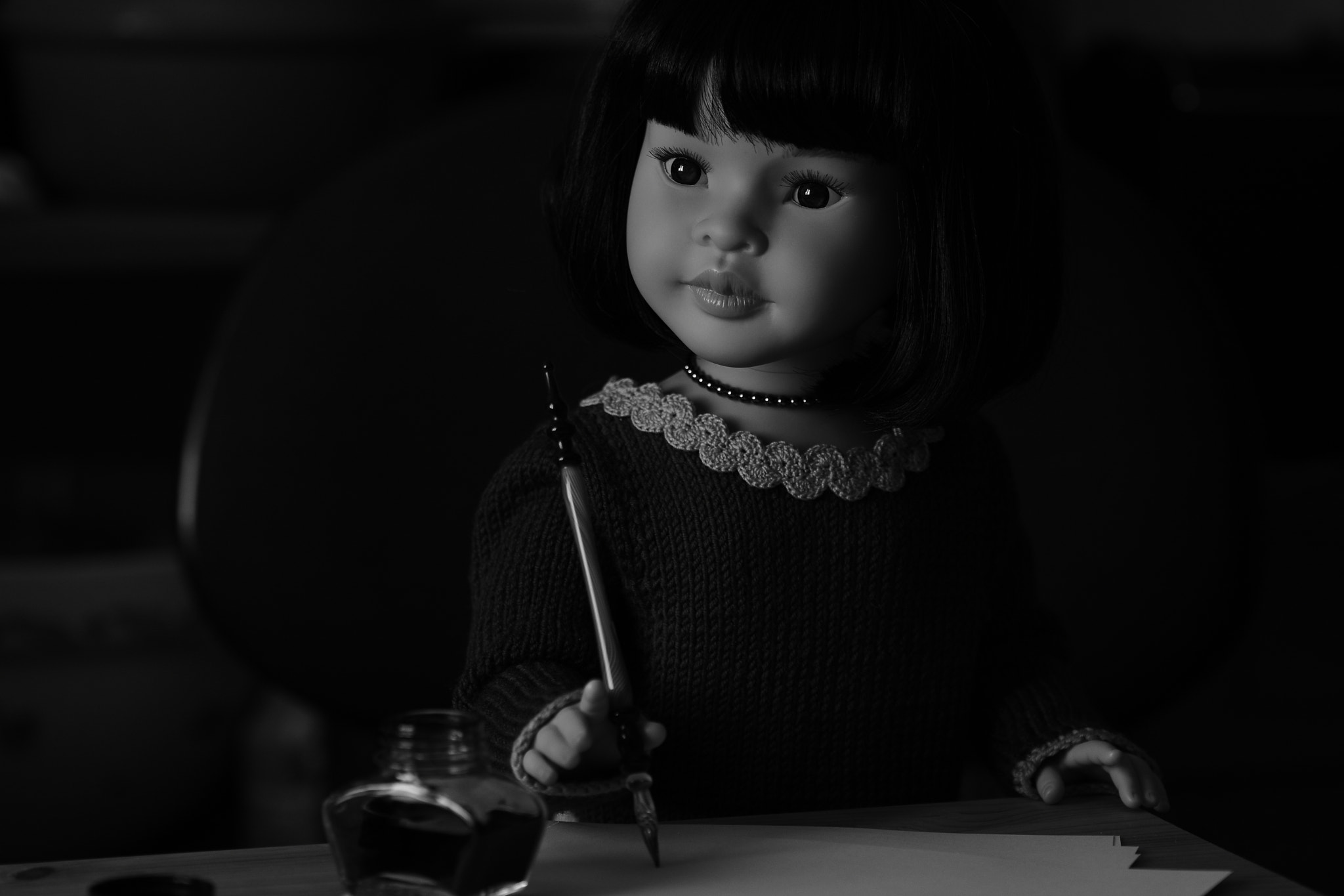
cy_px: 448
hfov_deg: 15.2
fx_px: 5039
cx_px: 672
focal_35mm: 135
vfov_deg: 10.2
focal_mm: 90
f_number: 3.2
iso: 200
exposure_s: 1/125
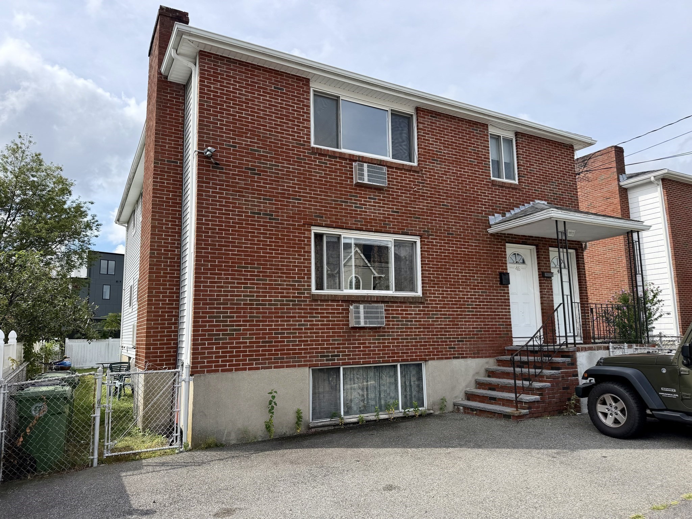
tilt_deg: +8.9
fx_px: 480
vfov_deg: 56.8
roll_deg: +1.6
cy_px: 260
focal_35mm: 24
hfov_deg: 71.6
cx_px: 346
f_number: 1.78
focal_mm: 6.76
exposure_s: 1/3425
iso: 100
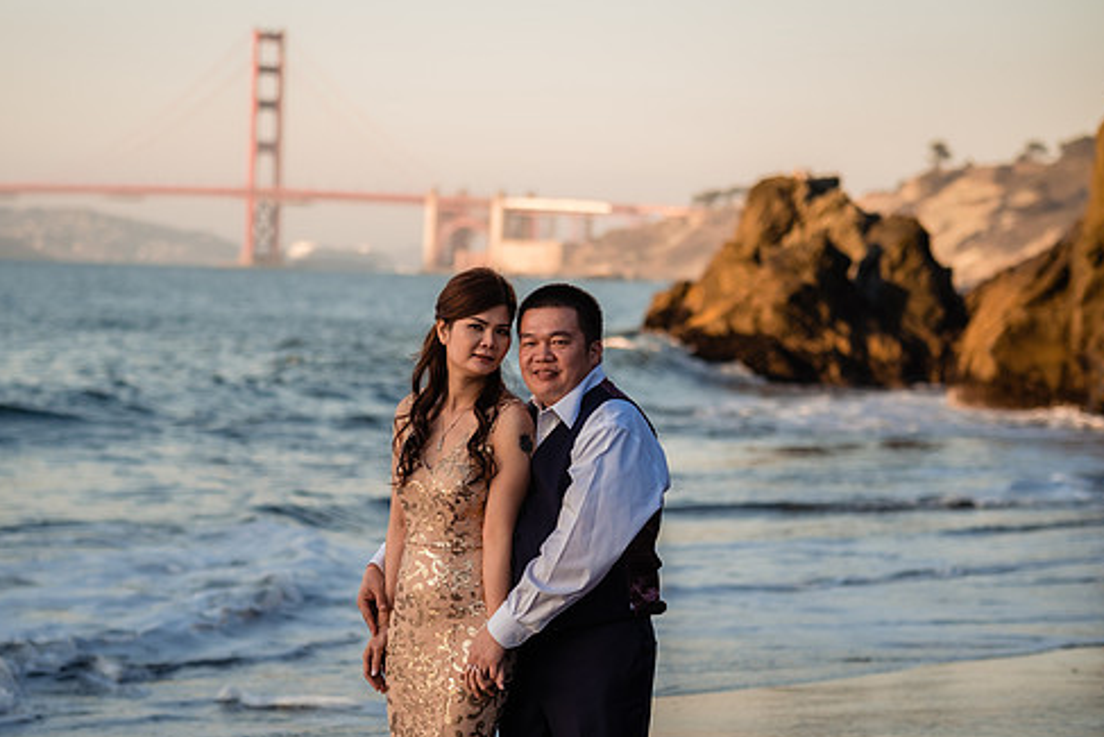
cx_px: 490
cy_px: 391
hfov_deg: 20.4
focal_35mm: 100
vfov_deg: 13.7
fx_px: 3067
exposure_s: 1/640
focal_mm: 56
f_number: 2.2
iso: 160
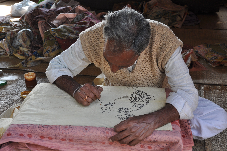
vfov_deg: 25.7
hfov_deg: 37.9
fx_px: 331
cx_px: 114
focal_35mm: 52
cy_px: 76
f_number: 5.6
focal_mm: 35
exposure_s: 1/80
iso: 200
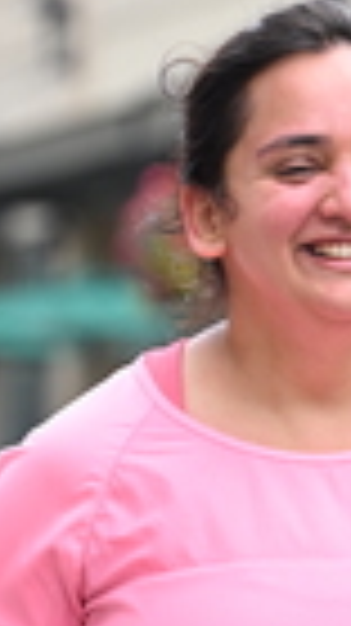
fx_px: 6050
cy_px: 239
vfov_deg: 5.9
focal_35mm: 365
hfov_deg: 3.3
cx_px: 547
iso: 640
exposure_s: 1/1600
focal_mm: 88
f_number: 2.8
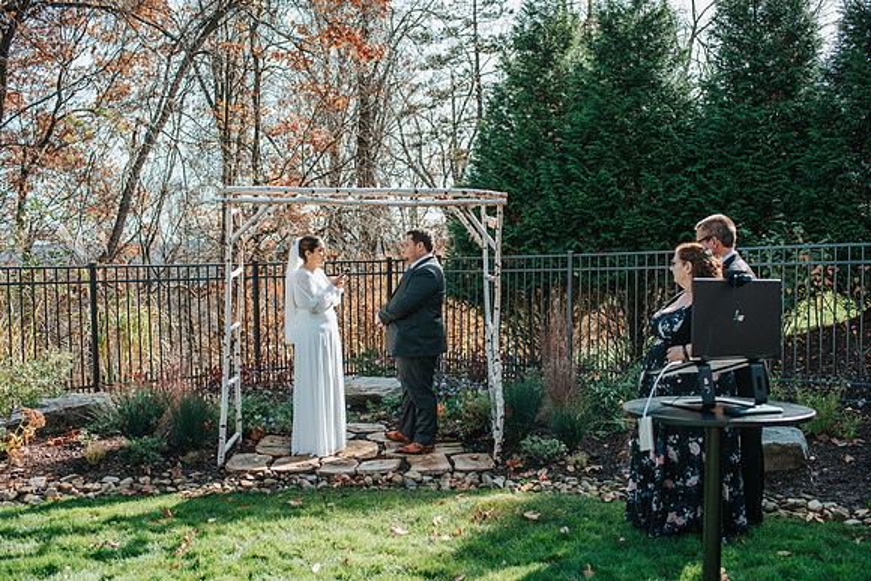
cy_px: 290
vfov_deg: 37.3
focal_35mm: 36
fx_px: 861
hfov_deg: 53.7
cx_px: 436
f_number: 3.5
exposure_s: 1/1250
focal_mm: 35
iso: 500
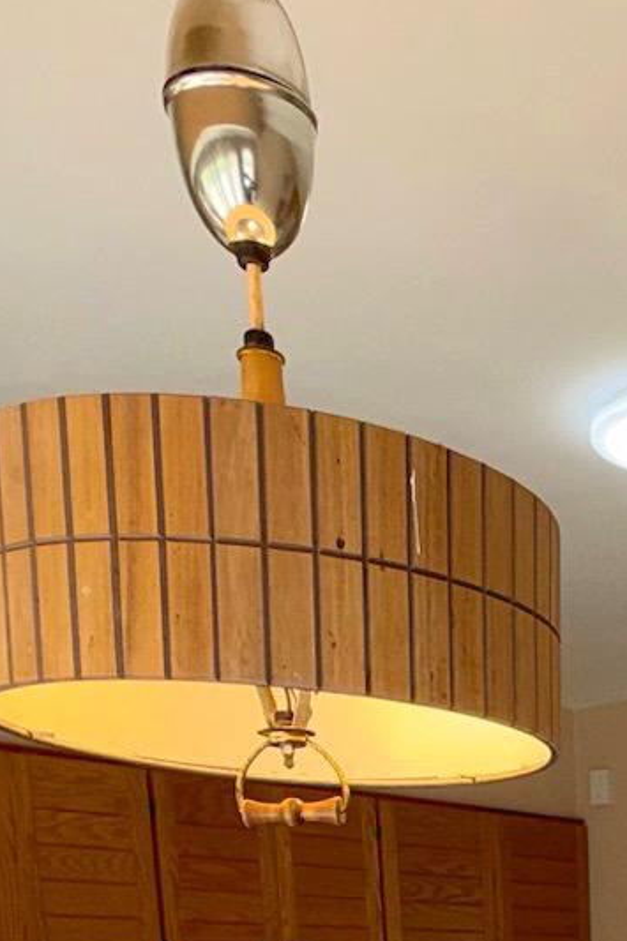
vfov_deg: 28.4
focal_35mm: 56
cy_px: 1264
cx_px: 786
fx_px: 1464
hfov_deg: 22.0
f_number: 2.2
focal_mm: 2.22
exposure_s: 1/122
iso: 25
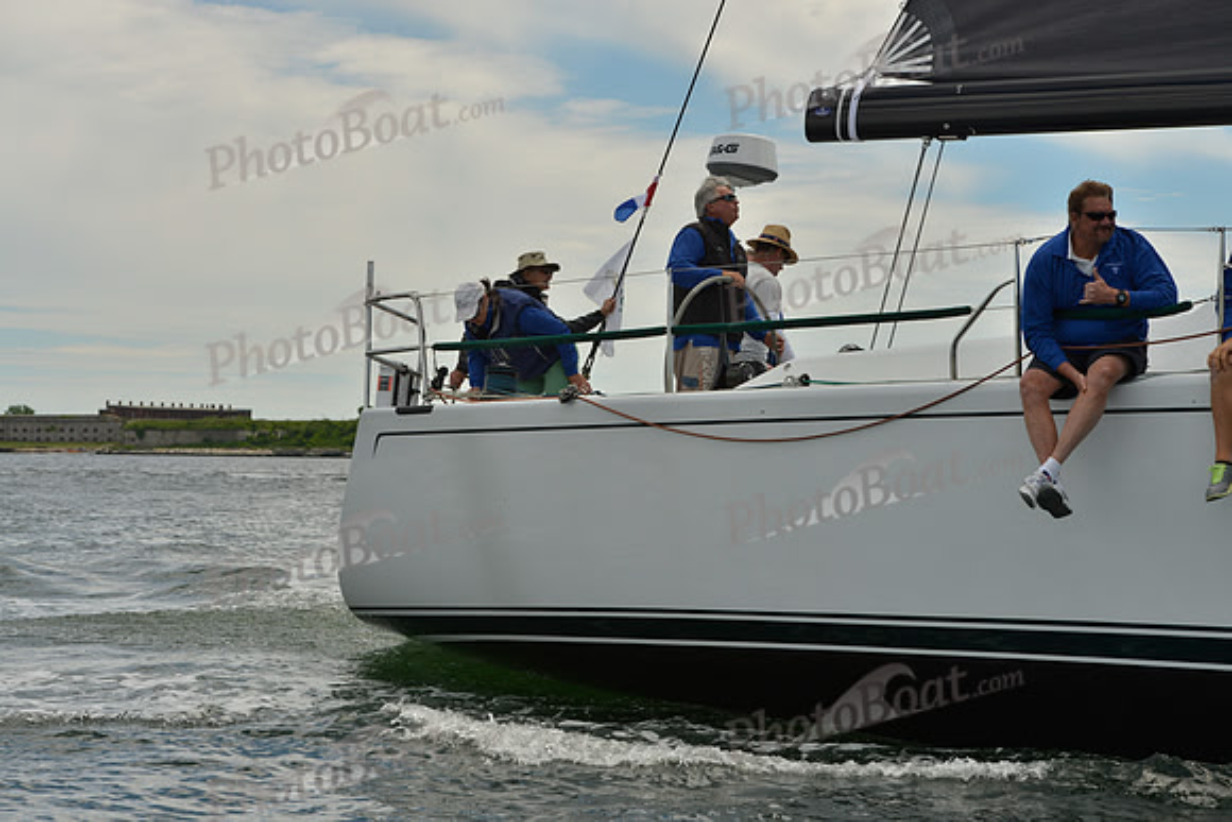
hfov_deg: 23.6
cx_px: 616
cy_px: 411
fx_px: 2944
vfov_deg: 15.9
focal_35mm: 86
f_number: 8
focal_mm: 86
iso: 280
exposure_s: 1/1600
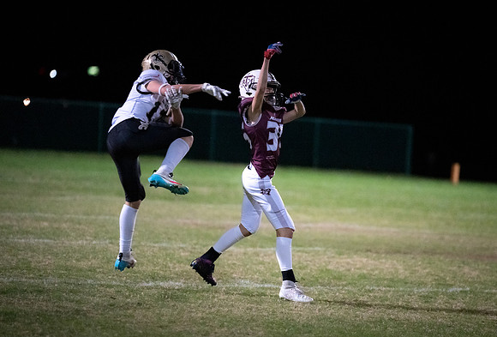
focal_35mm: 242
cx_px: 290
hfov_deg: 8.5
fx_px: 3351
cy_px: 194
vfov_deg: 5.8
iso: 12800
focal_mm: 200
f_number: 2.8
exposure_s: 1/1000
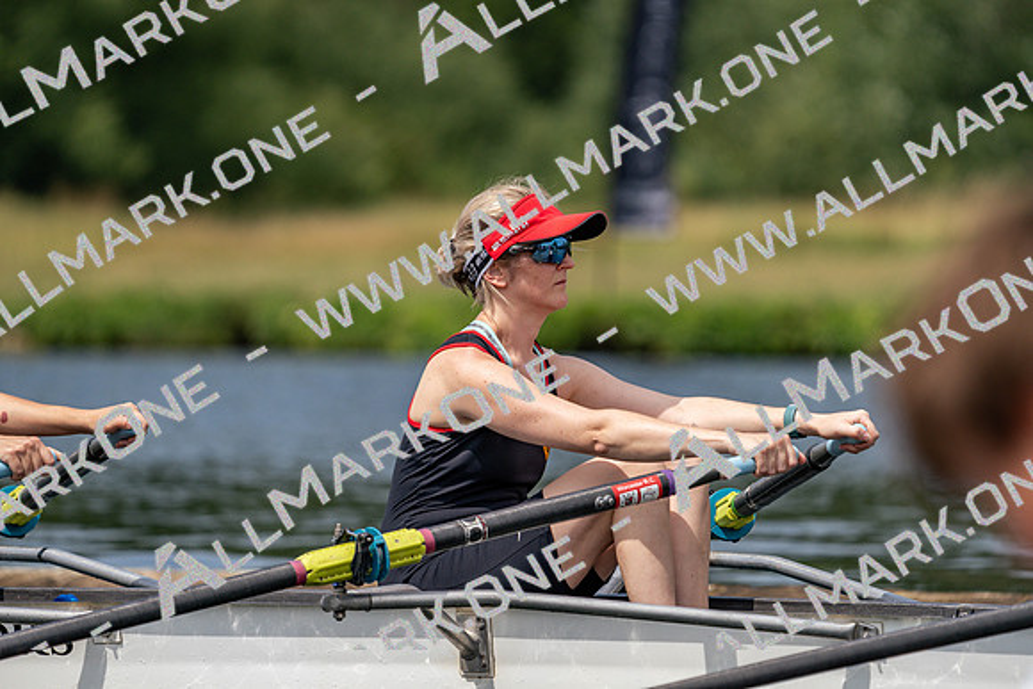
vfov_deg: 3.4
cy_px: 344
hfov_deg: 5.1
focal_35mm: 404
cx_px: 516
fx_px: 11595
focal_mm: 404
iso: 250
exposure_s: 1/1600
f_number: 6.3
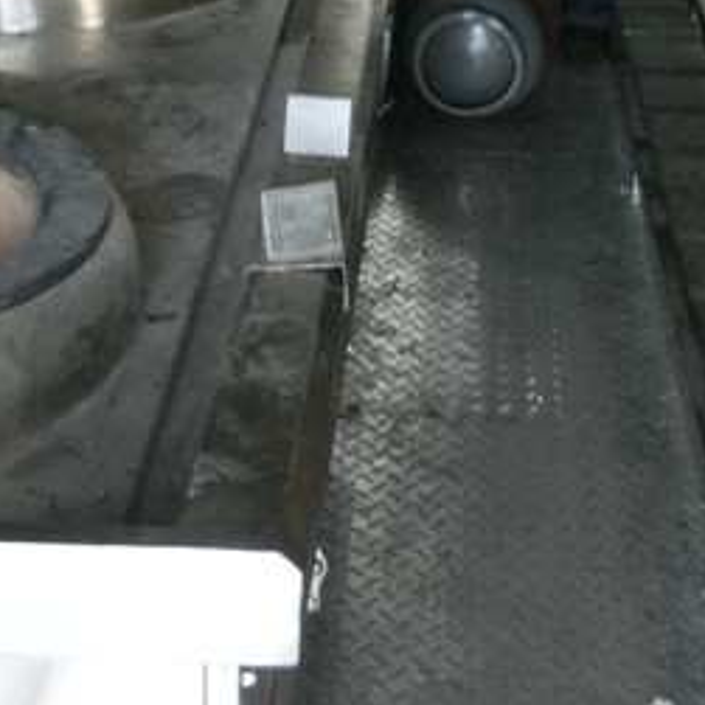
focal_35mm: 76
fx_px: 1751
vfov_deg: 21.1
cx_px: 536
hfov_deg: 22.5
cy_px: -162
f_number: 3
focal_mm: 4.24
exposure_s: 1/125
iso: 400
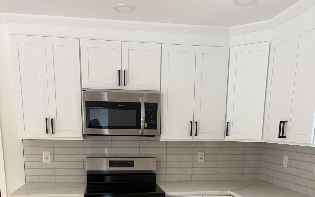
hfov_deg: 52.7
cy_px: 197
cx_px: 157
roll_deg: -1.4
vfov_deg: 31.8
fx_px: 318
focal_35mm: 37
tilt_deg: -12.7
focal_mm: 5.96
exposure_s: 1/60
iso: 160
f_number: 1.6
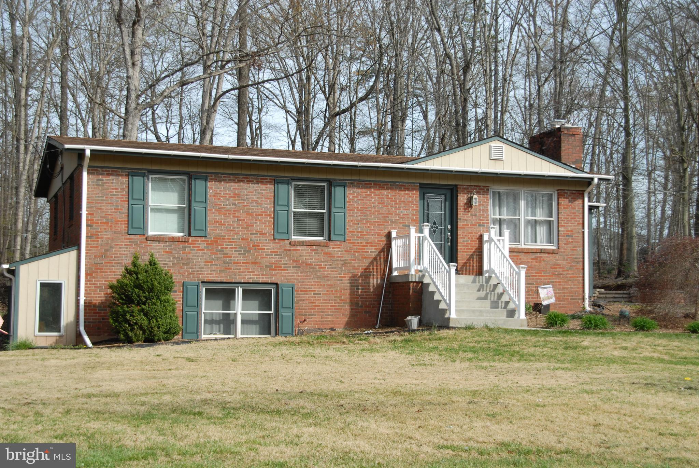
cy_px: 234
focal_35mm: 66
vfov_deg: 20.7
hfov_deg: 30.5
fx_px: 1283
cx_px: 350
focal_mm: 44
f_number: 8
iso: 125
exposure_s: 1/250
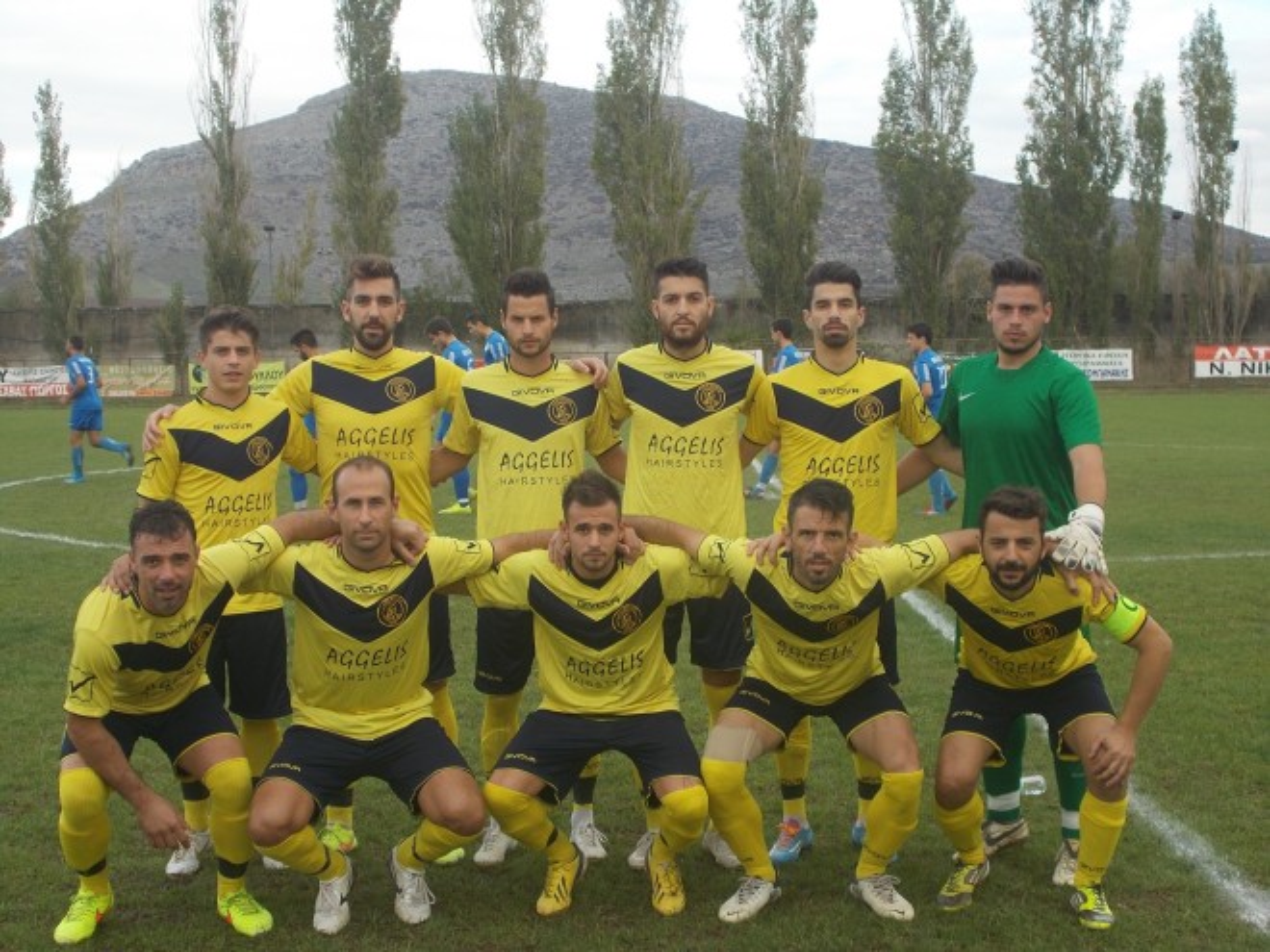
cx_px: 635
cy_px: 476
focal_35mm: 58
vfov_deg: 25.2
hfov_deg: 33.2
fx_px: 2128
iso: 80
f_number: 4.9
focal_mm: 10.3
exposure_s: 1/100
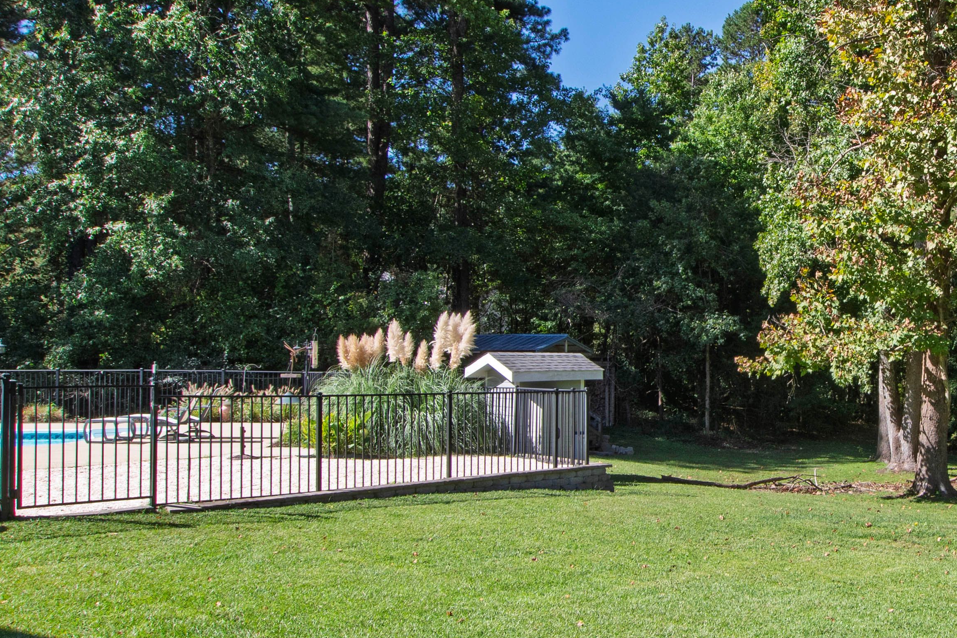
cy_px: 332
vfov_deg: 36.9
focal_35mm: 36
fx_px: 957
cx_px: 814
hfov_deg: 48.9
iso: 100
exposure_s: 1/125
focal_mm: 10
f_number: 9
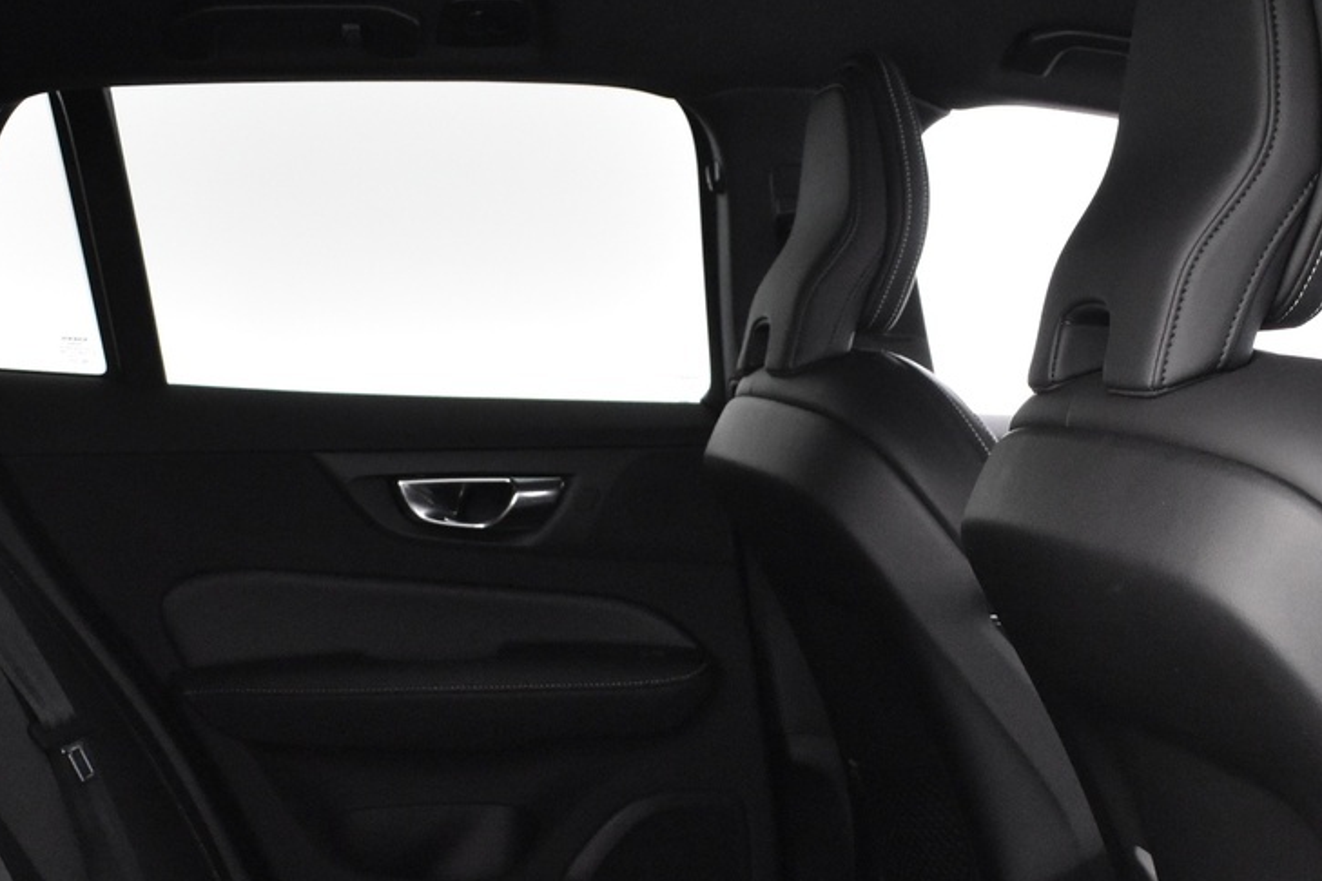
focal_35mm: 60
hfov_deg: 33.4
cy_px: 743
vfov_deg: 22.2
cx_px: 673
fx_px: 2203
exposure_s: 1/30
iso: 3200
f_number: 3.5
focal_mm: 18
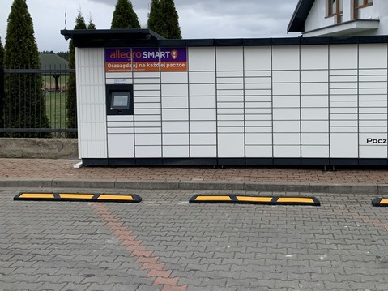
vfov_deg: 37.3
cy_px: 98
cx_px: 264
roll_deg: +1.8
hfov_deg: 48.0
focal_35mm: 38
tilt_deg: -1.2
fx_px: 426
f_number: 1.8
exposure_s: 1/1076
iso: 25
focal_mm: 4.25
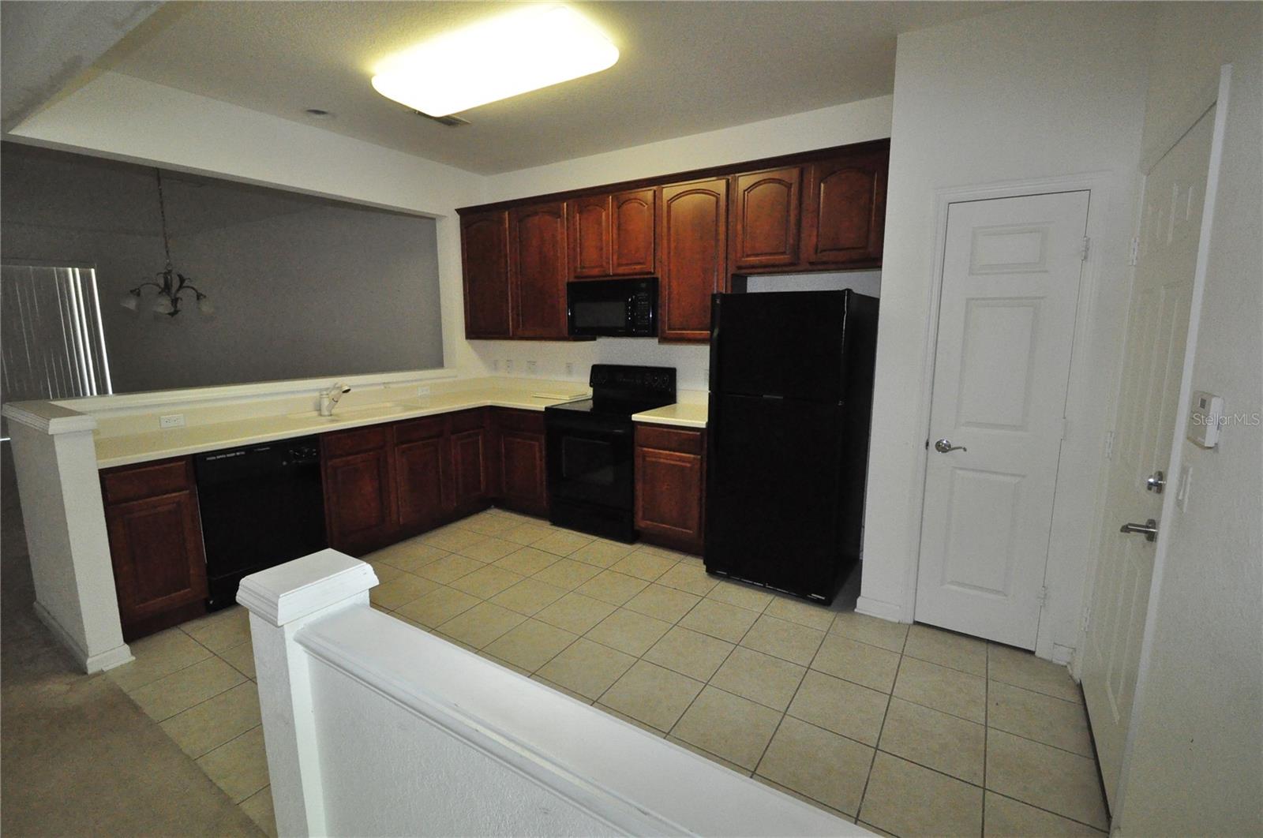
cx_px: 632
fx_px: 526
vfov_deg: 77.2
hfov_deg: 100.5
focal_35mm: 15
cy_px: 419
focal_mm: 10
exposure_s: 1/60
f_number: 8
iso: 3200
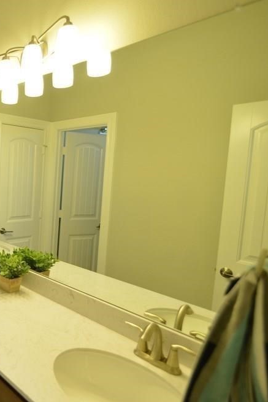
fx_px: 279
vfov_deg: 71.5
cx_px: -19
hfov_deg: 41.9
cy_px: 200
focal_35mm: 25
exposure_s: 1/250
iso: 1600
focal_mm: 16
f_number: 2.8
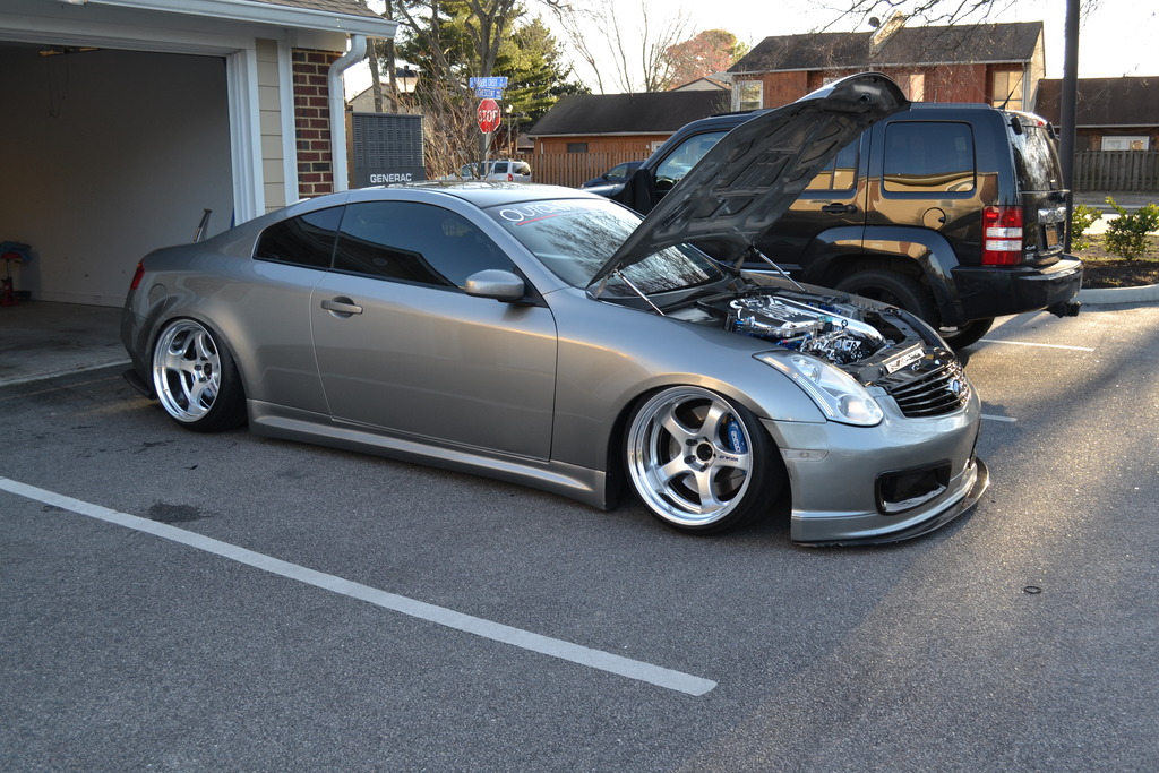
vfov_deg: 40.0
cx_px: 580
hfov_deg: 57.2
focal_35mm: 33
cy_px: 386
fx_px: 1062
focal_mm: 22
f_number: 5.6
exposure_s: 1/125
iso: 220
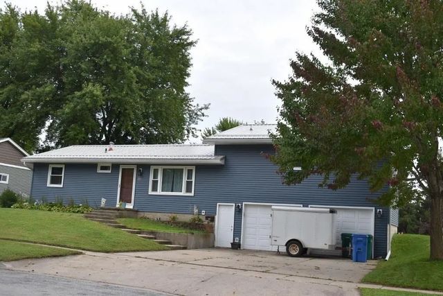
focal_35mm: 39
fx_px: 480
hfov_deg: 49.5
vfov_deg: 34.2
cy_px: 148
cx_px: 222
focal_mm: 26
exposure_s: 1/250
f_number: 7.1
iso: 200
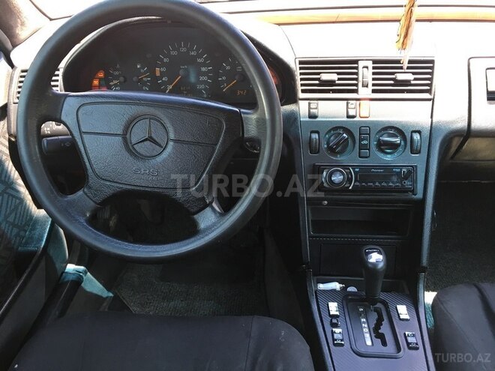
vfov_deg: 48.2
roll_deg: +2.6
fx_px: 415
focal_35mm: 29
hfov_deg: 61.7
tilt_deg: -30.3
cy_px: 186
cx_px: 248
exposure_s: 1/33
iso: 32
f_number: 2.2
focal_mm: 4.15
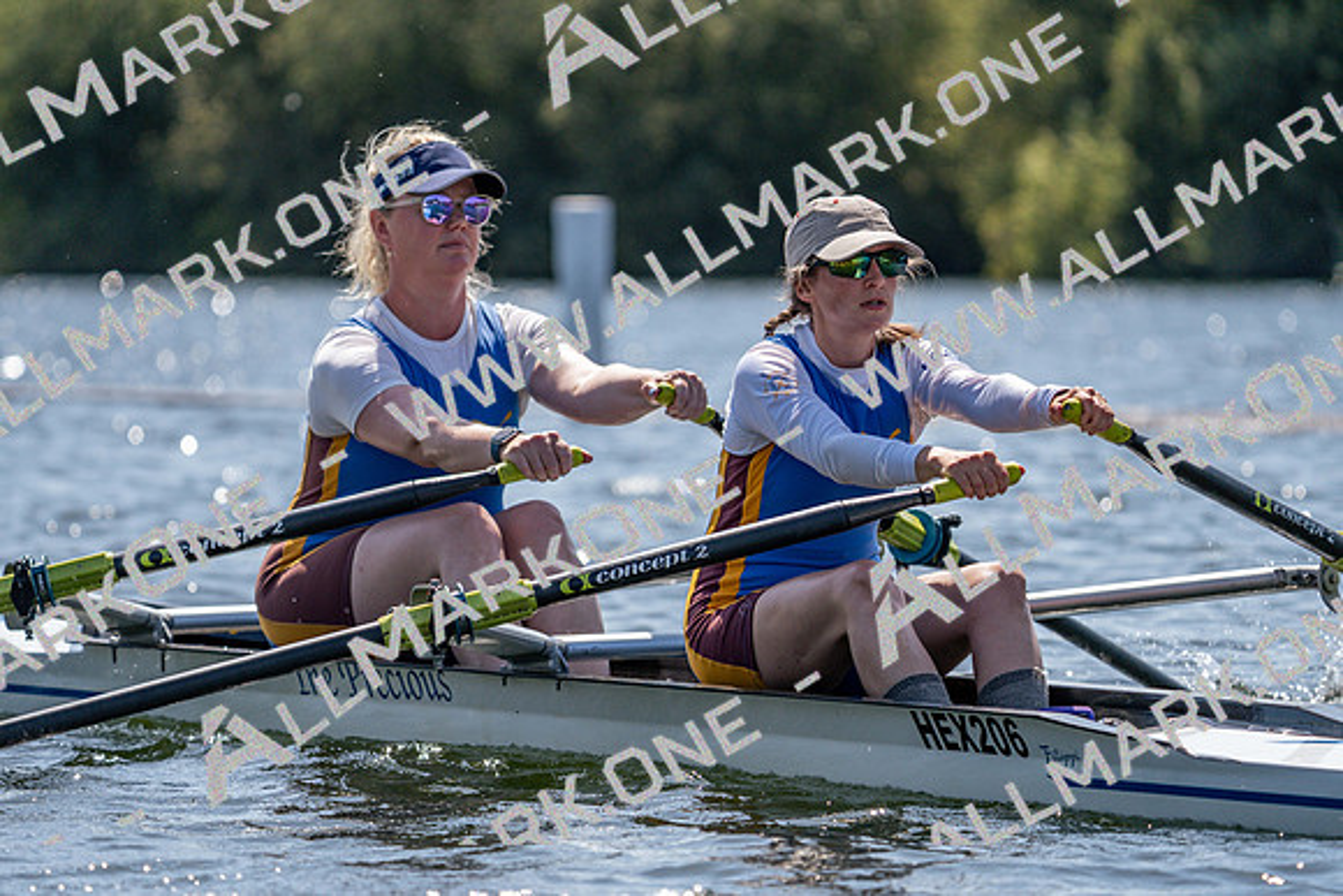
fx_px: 10933
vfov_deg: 4.7
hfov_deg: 7.0
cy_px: 448
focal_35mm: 293
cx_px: 672
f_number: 5.6
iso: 320
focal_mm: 293
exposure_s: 1/2000
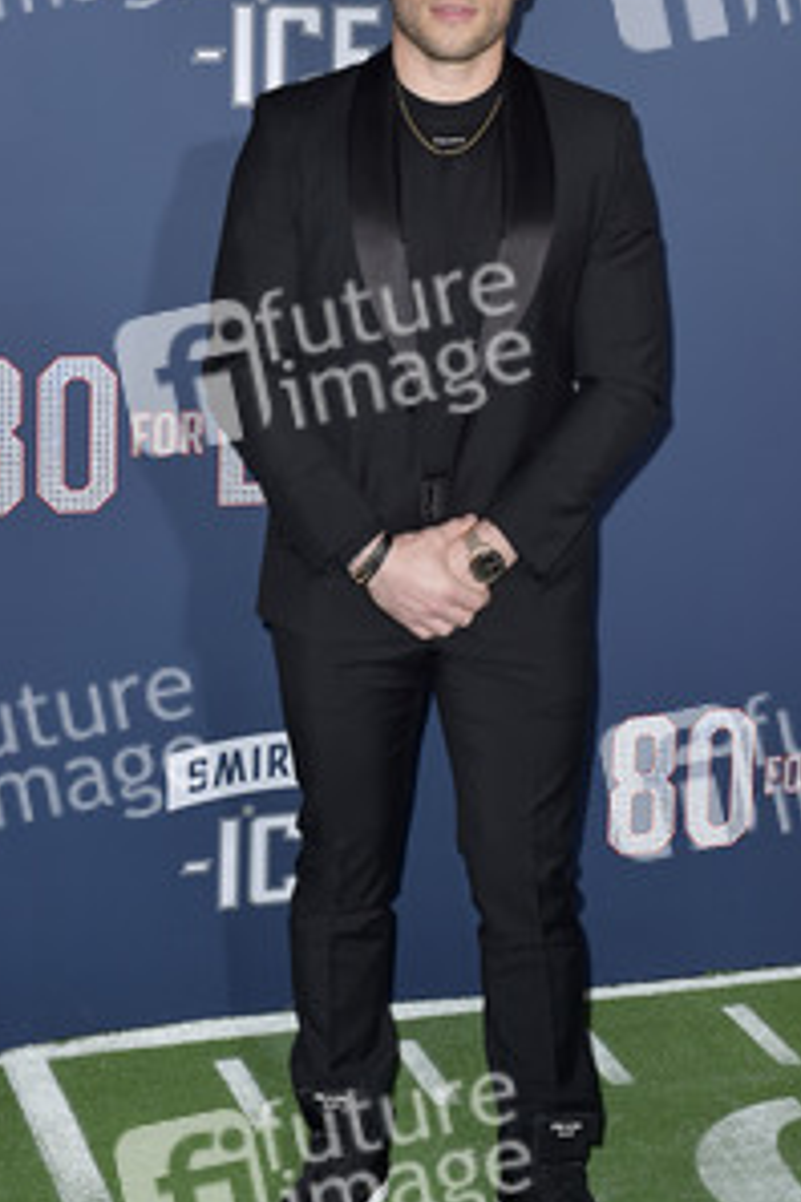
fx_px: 2336
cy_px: 563
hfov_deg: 19.5
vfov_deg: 28.8
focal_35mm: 70
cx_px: 443
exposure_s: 1/250
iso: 500
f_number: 6.3
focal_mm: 52
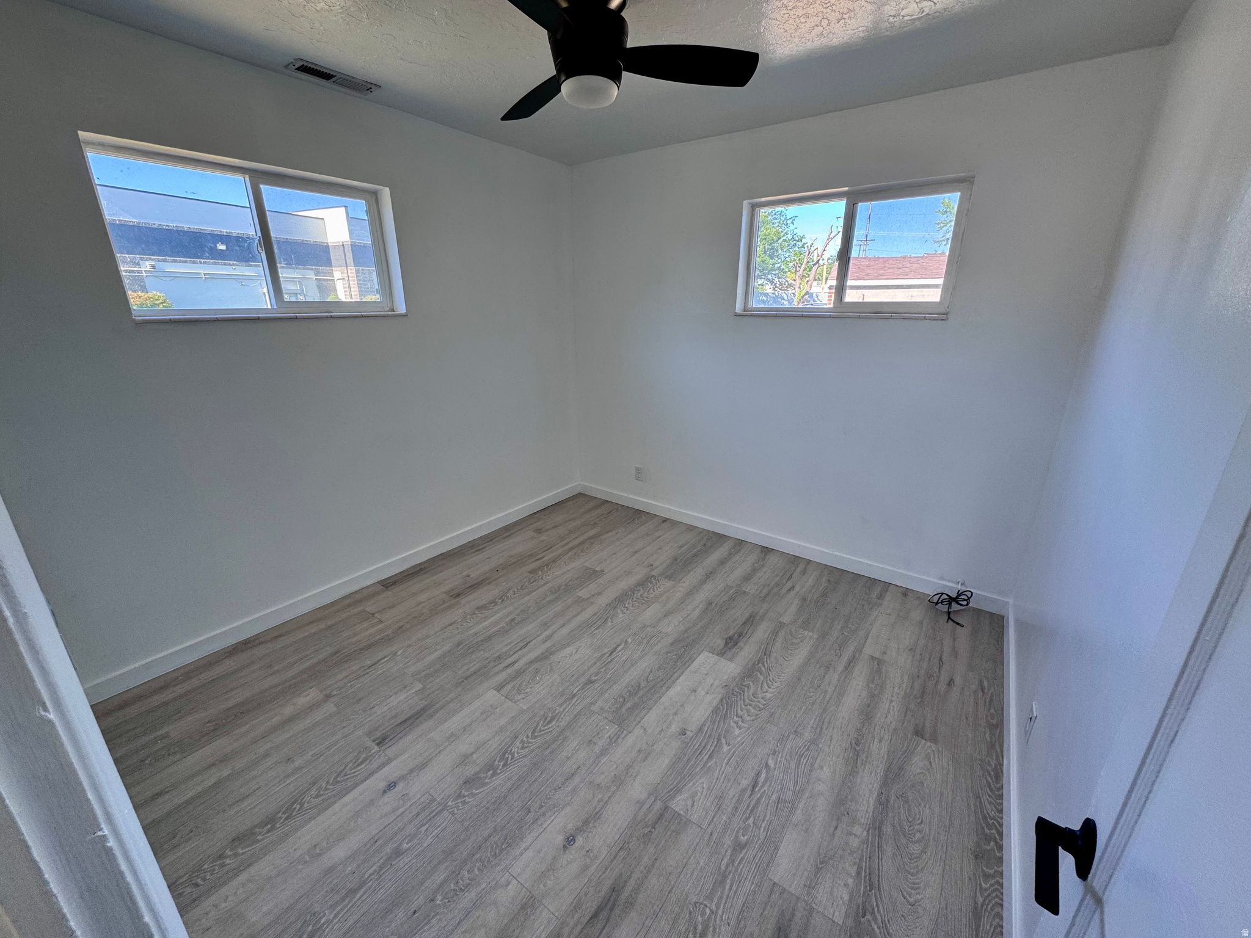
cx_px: 626
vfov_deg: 85.7
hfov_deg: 102.1
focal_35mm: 14
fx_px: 506
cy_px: 469
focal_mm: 2.22
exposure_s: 1/99
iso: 100
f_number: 2.2
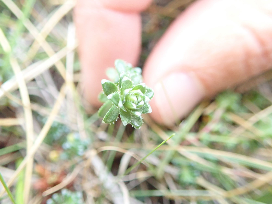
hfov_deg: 60.0
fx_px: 236
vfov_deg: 46.8
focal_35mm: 30
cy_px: 102
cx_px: 136
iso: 800
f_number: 2.3
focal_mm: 5.5
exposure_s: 1/125
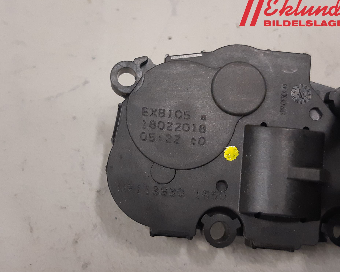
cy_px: 136
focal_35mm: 28
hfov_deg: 62.2
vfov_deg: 51.5
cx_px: 164
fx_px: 282
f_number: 1.7
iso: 200
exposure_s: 1/50
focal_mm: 3.93
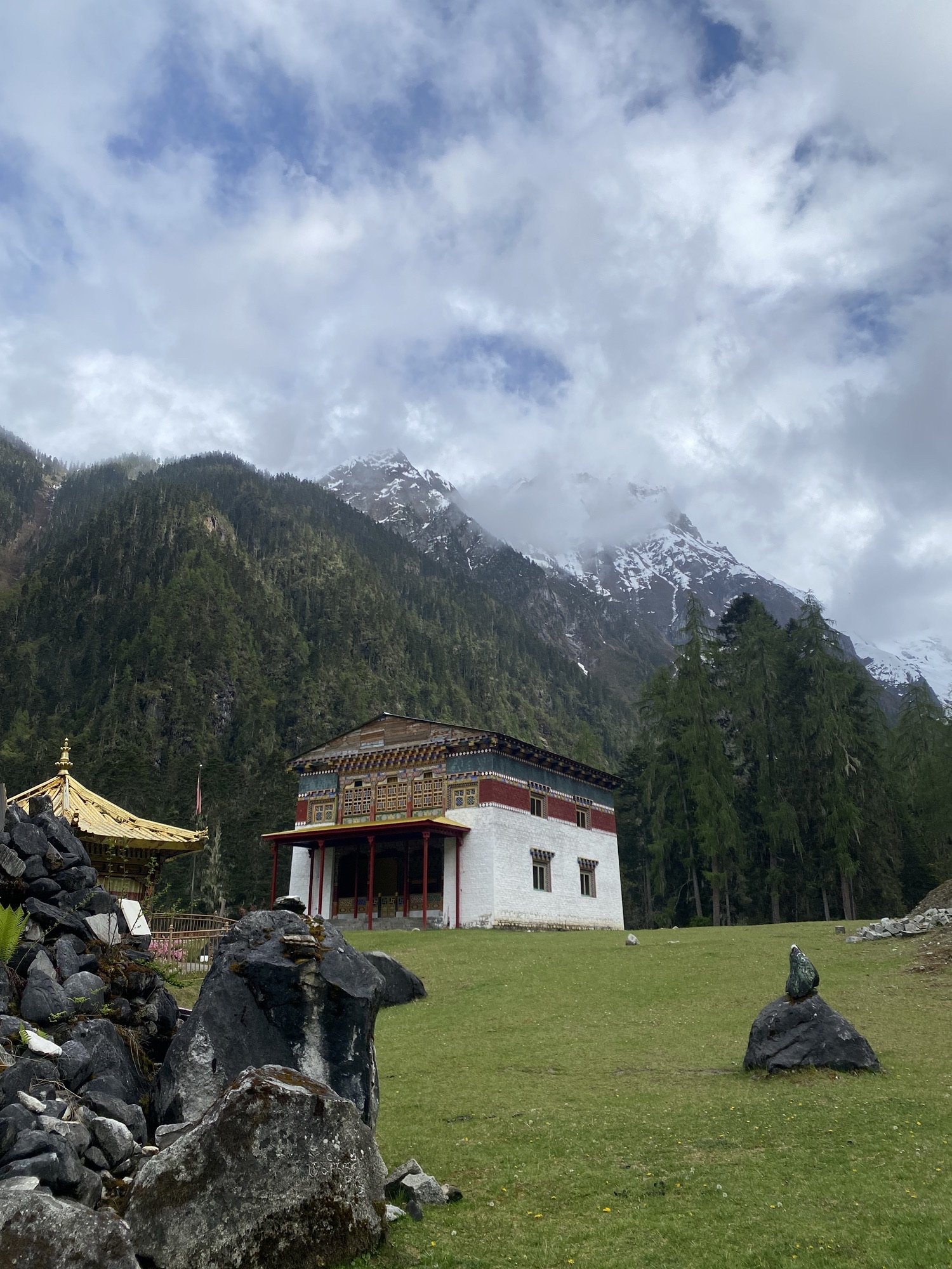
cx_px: 476
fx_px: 953
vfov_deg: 67.3
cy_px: 634
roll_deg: +0.5
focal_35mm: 26
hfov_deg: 53.1
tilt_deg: +19.7
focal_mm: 4.25
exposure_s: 1/2358
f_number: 1.8
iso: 32
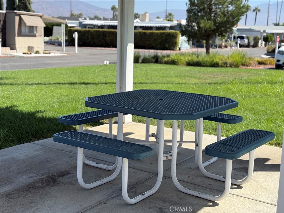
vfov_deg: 30.3
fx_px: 394
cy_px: 106
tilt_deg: -10.0
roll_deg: -2.1
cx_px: 142
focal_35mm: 48
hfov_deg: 39.7
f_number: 1.78
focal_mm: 6.76
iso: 80
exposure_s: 1/3534
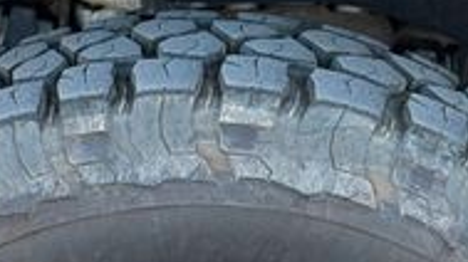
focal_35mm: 177
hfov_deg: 12.2
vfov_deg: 6.6
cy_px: 578
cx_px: 210
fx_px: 2195
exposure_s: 1/316
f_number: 1.78
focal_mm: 6.76
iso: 64
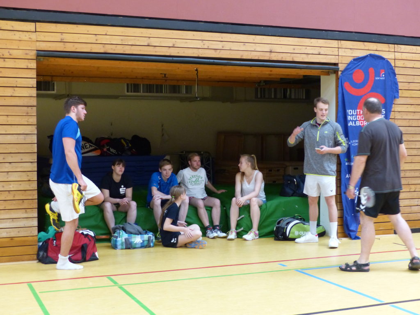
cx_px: 210
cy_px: 158
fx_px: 607
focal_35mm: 50
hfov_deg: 38.2
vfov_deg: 29.1
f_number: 2.8
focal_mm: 9.1
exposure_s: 1/60
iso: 400
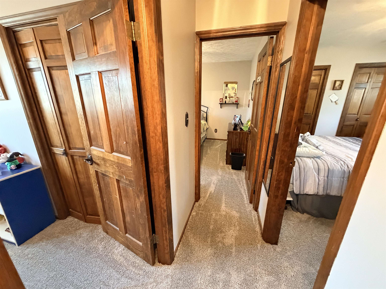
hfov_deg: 102.1
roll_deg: +0.6
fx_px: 156
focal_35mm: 14
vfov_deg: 85.7
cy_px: 144
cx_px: 193
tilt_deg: -18.0
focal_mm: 2.22
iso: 800
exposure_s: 1/60
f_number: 2.2
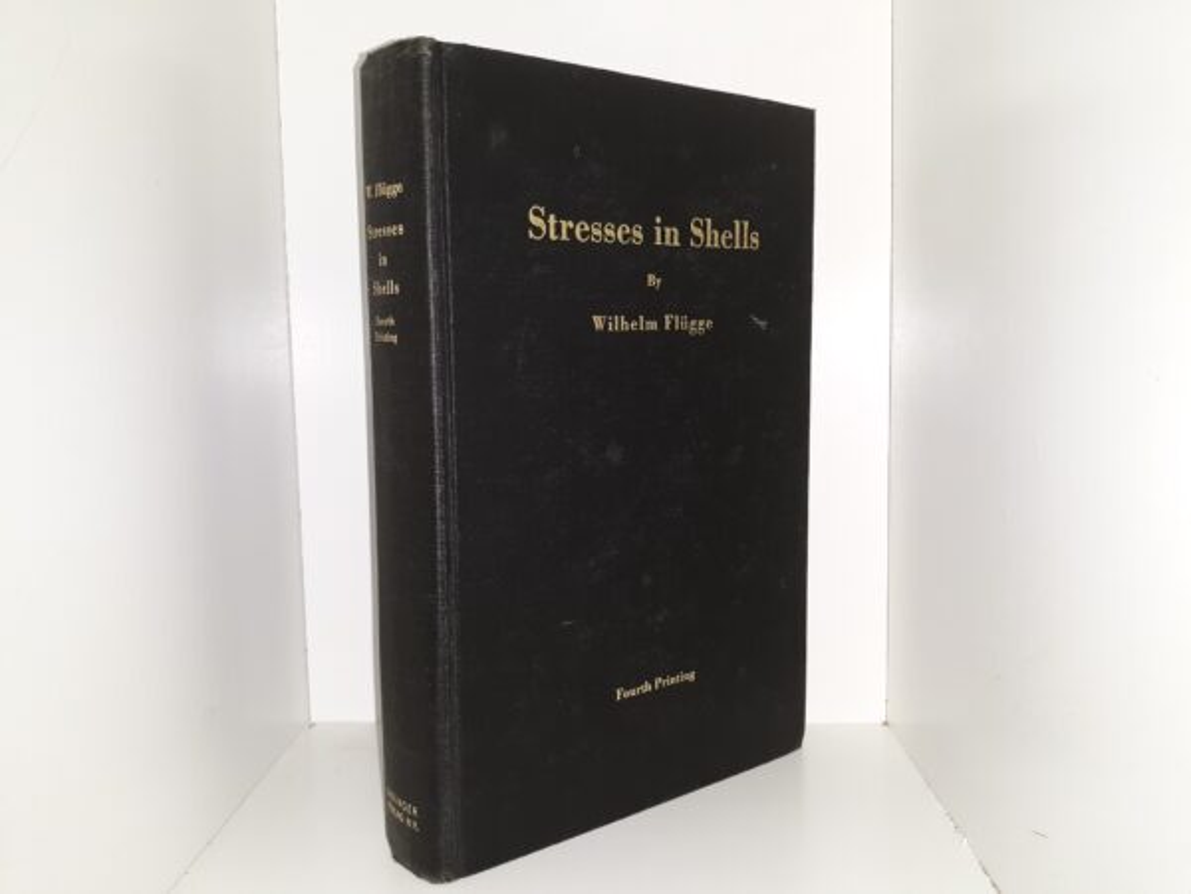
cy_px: 447
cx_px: 596
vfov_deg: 49.7
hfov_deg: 63.4
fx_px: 963
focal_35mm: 28
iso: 64
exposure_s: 1/100
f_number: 1.7
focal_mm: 3.7
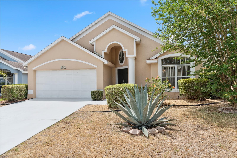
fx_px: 151
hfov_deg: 76.1
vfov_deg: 55.1
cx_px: 118
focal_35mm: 23
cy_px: 79
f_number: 8
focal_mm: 23
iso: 400
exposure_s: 1/500
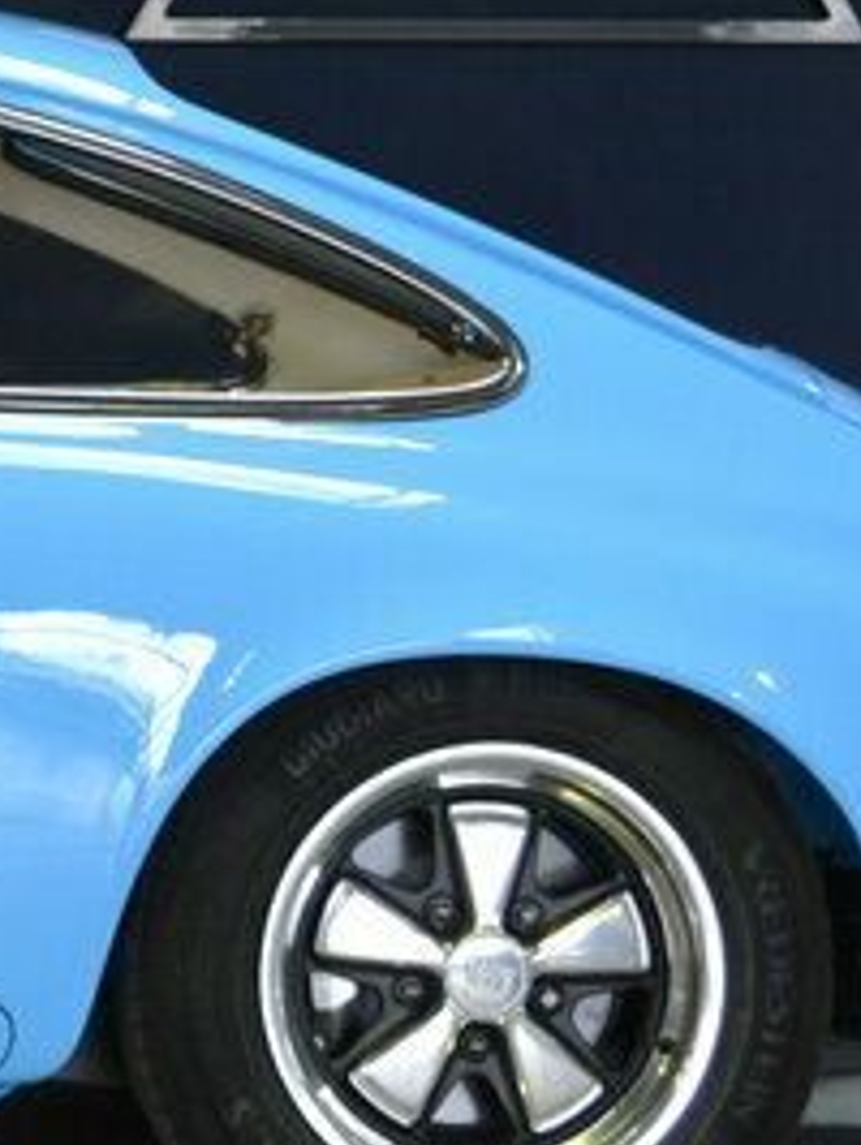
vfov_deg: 12.6
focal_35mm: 156
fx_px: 5165
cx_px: -616
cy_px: 456
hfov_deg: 9.2
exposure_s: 1/60
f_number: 4
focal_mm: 24
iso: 400
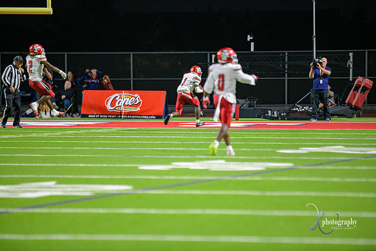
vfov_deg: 4.6
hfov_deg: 6.9
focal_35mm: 300
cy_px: 126
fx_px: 3134
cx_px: 188
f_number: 2.8
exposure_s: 1/250
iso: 2000
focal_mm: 300
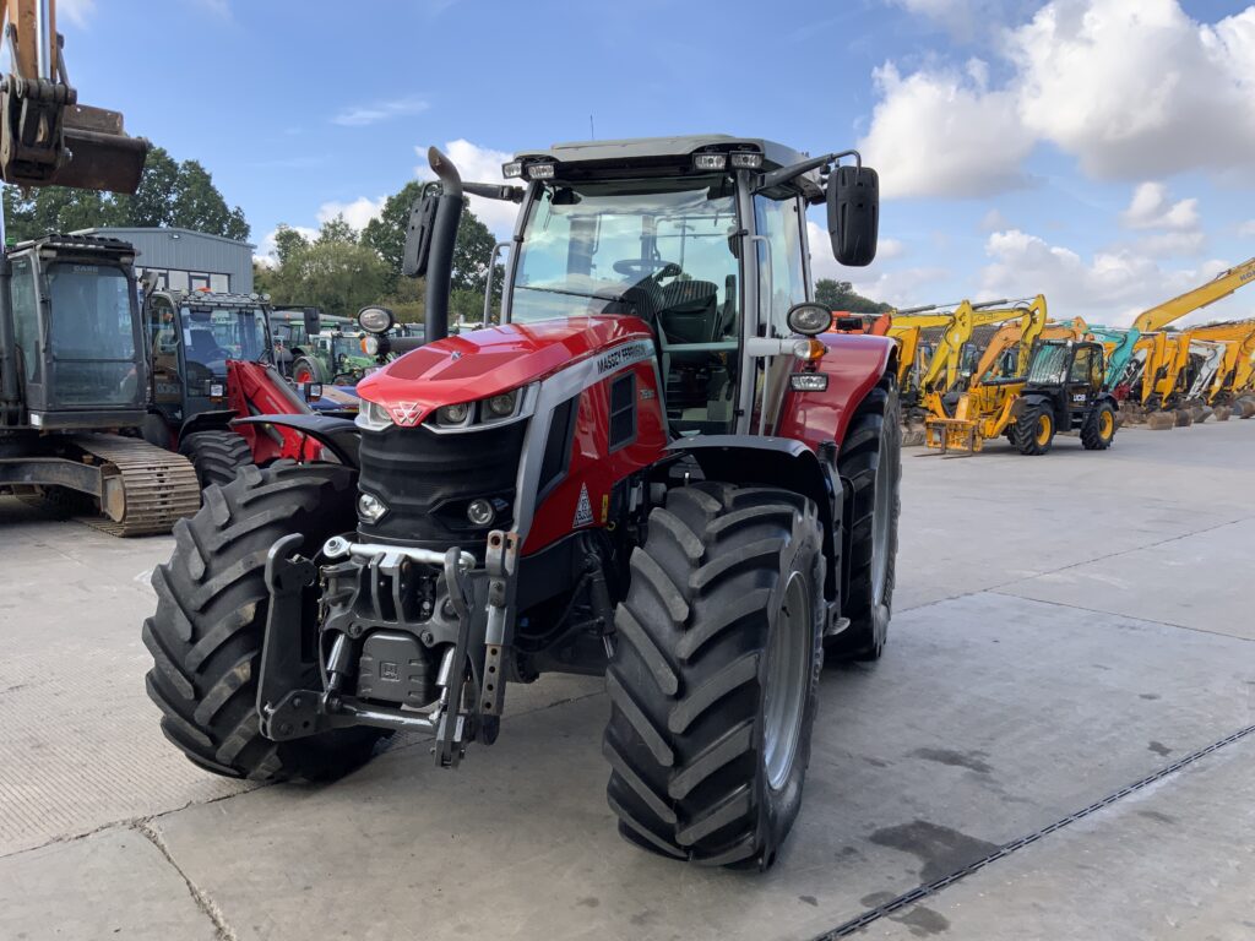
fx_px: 1051
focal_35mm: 29
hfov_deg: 61.7
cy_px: 470
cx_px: 628
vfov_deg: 48.2
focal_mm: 3
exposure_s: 1/657
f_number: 1.8
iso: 16
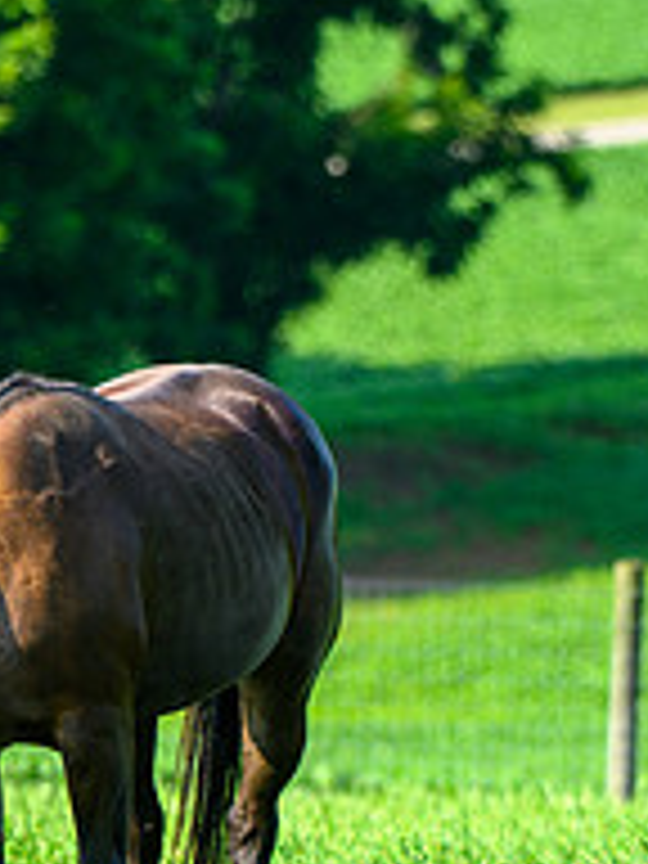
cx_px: 252
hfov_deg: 3.8
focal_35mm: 391
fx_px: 9759
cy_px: 699
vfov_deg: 5.1
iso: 100
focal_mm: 135
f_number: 2.8
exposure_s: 1/800
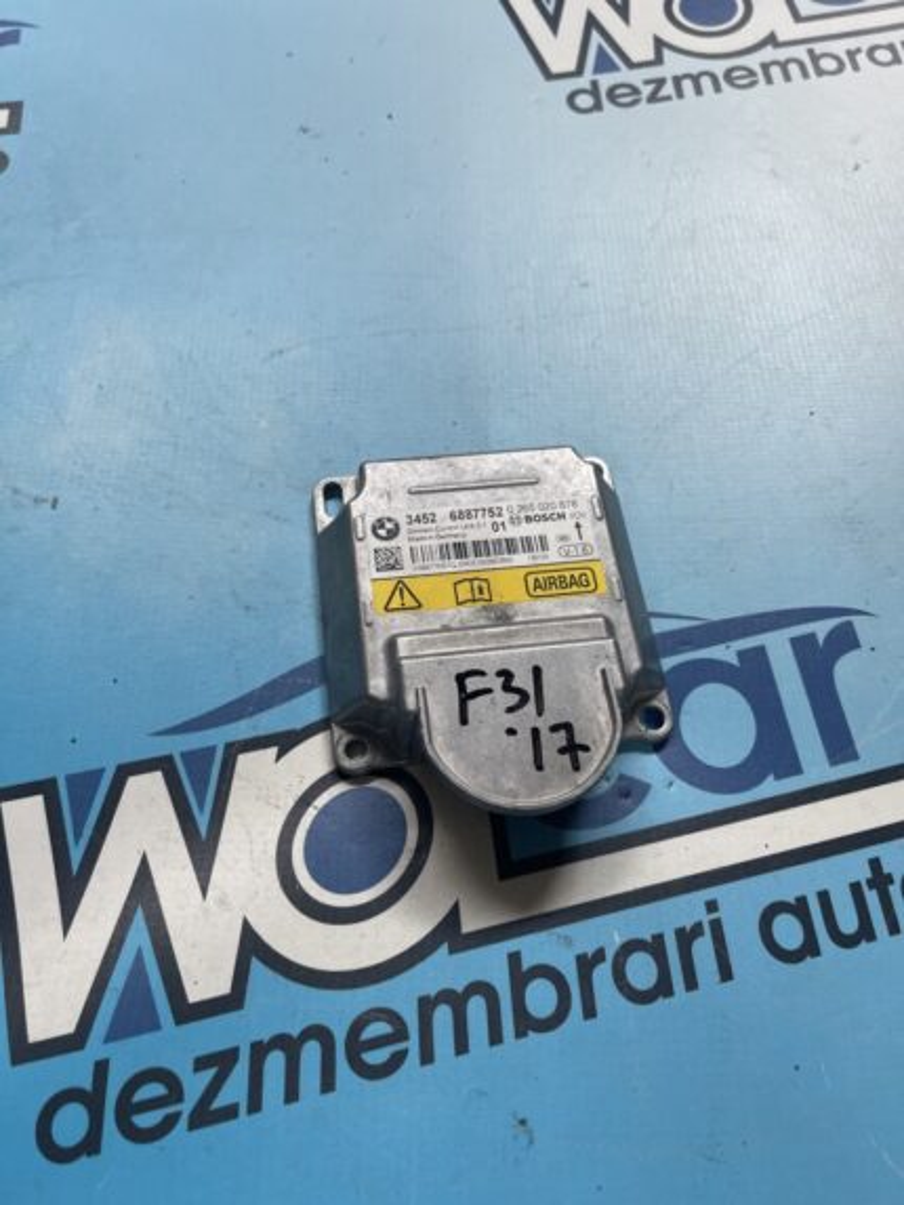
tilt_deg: -63.2
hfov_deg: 54.9
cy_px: 602
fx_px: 870
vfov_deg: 69.4
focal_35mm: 25
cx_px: 452
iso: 125
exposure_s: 1/114
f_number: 1.6
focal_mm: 5.1
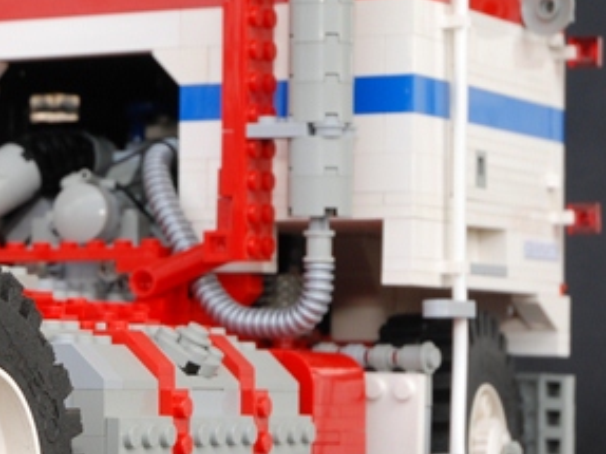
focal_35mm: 177
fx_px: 3097
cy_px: 226
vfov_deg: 8.4
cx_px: -146
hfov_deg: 10.9
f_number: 9.5
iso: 200
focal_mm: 44
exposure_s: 1/90
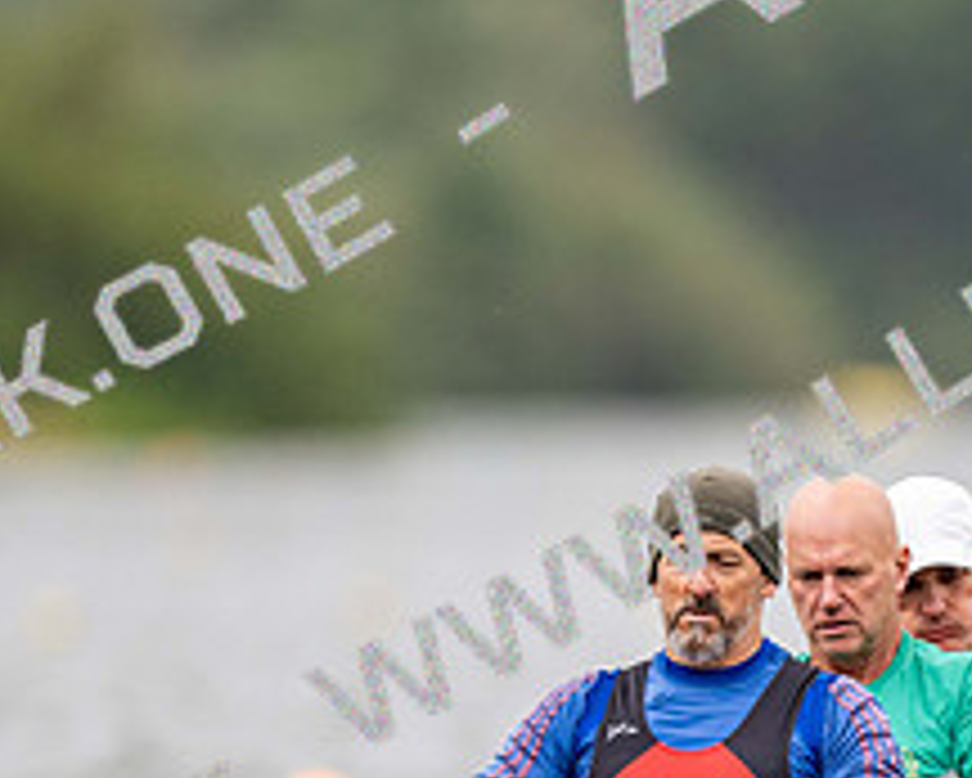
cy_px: 758
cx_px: 864
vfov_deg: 1.0
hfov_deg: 1.3
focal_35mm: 1509
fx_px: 43430
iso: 500
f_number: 4
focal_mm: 600
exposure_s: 1/2500
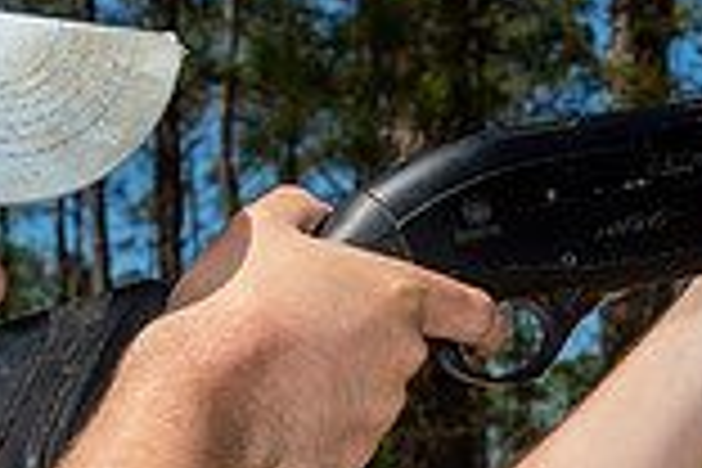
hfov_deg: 15.5
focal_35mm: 130
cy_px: 441
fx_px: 2535
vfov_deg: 10.5
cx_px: 706
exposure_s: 1/250
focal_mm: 35
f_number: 8
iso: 100
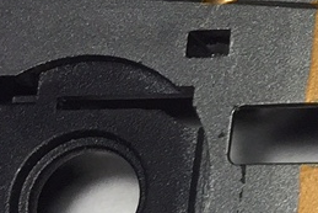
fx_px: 1679
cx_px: 828
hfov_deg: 9.4
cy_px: 26
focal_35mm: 190
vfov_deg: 7.2
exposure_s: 1/100
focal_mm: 4.15
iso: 50
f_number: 2.2
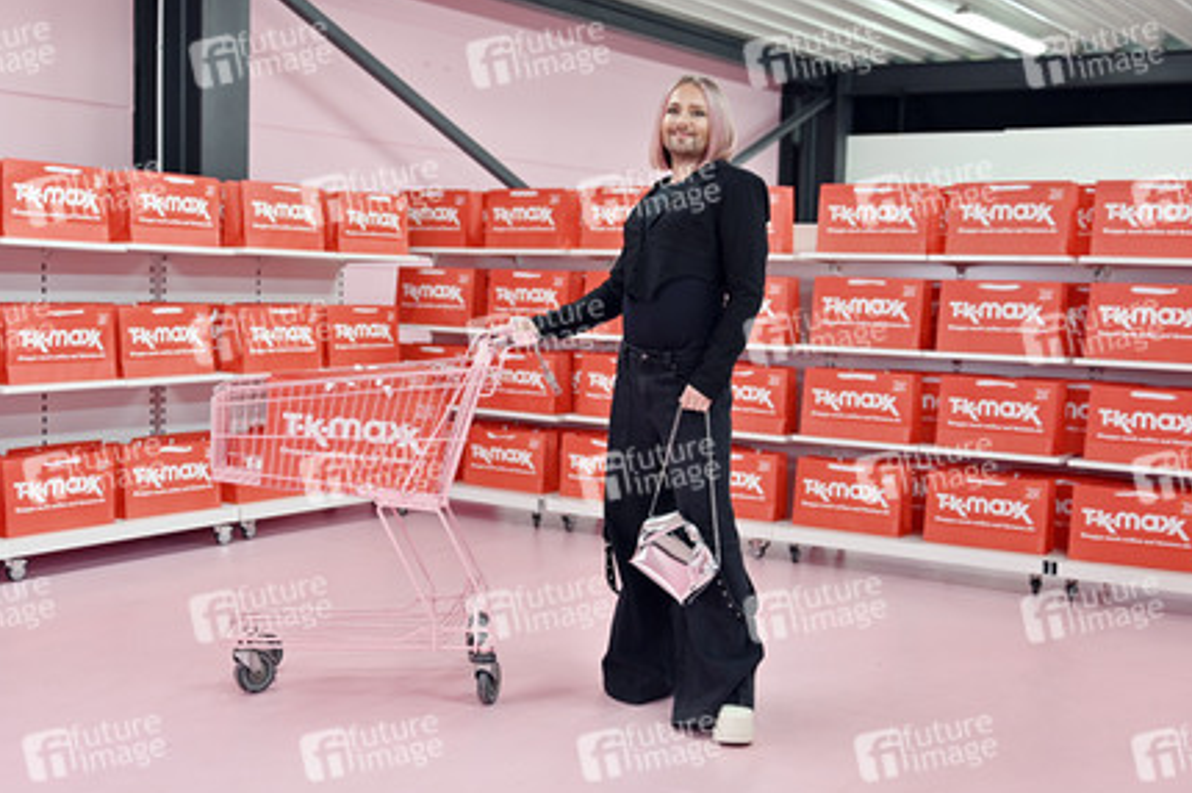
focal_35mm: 42
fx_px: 1390
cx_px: 575
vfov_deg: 31.8
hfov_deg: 46.4
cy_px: 402
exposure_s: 1/200
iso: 640
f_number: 2.8
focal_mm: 40
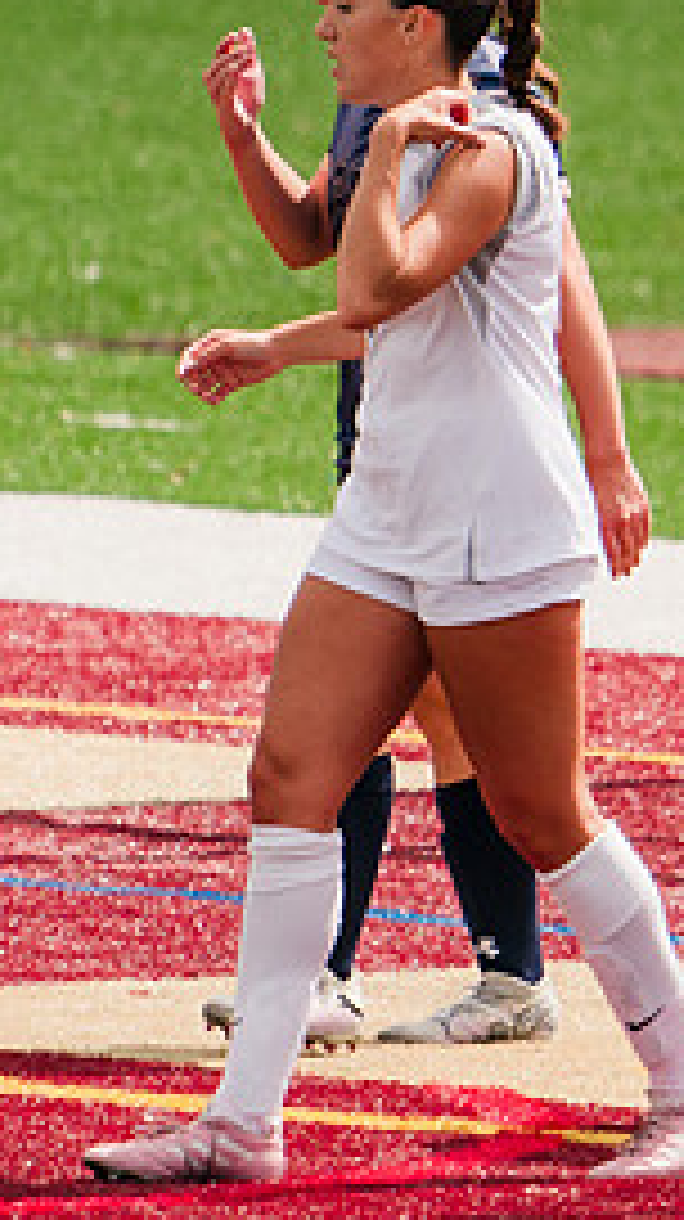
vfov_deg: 1.3
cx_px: 1421
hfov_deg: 0.8
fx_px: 52122
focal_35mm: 1613
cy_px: 336
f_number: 6.3
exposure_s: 1/1600
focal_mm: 547
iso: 320
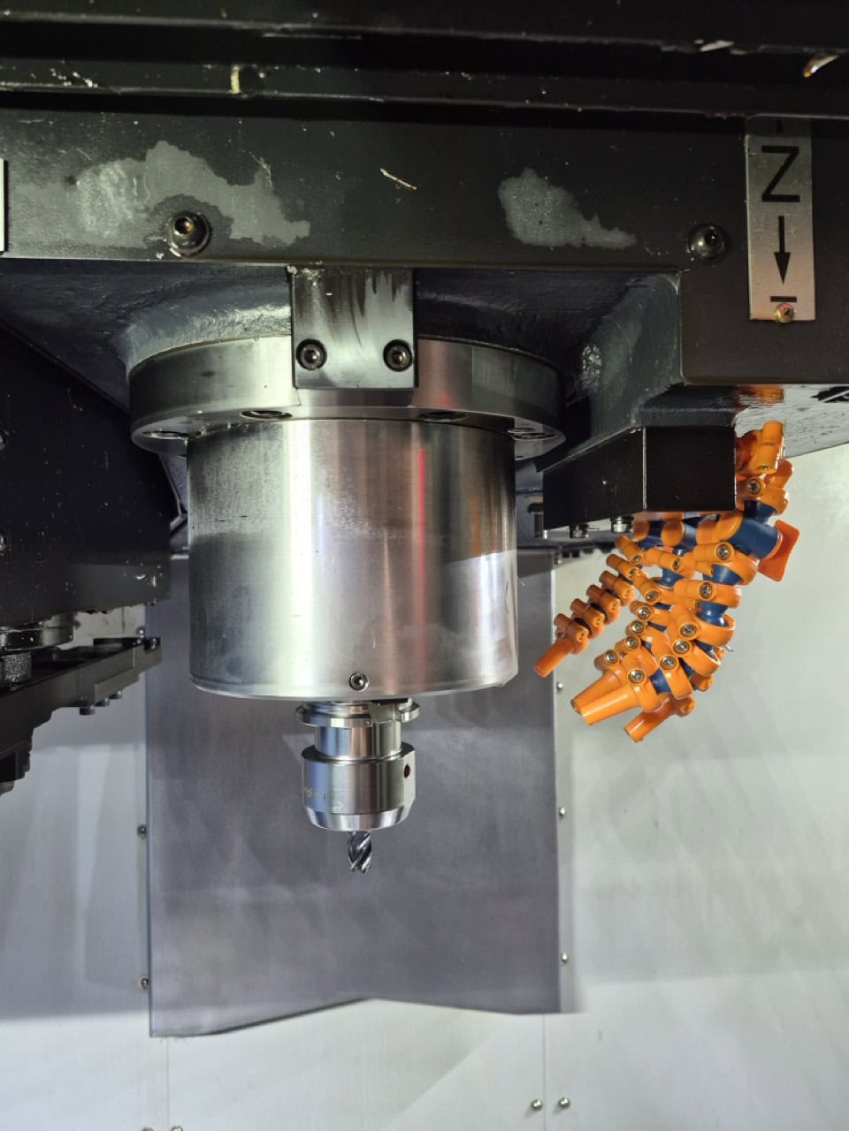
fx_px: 752
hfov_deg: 58.9
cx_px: 424
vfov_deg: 73.9
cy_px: 566
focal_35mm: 23
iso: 400
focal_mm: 5.4
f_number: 1.8
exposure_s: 1/120
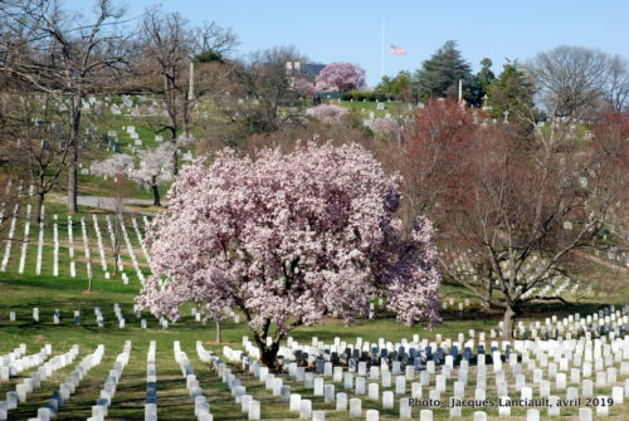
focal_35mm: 75
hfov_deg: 27.0
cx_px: 314
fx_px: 1312
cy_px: 210
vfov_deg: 18.2
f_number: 11
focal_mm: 50
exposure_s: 1/100
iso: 100
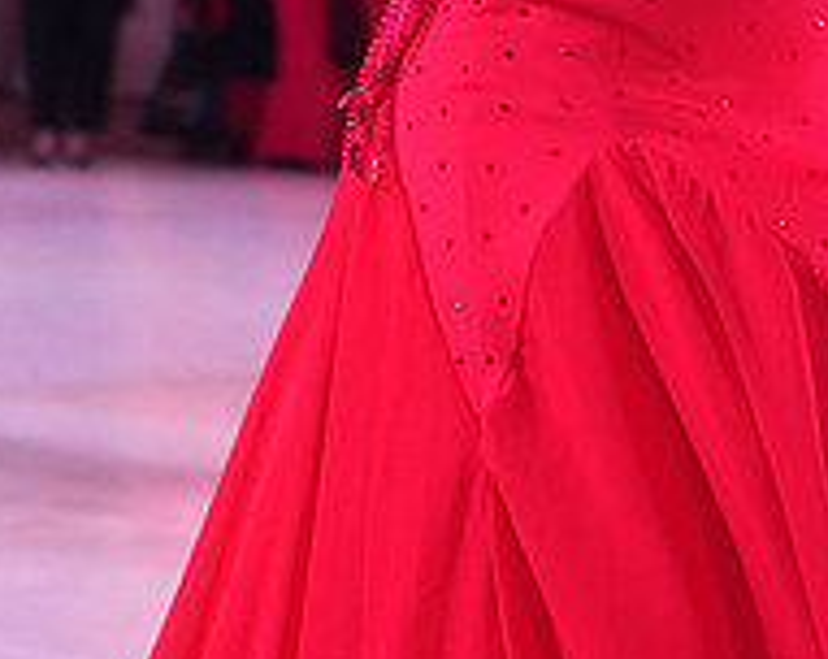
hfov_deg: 9.6
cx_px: 808
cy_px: -208
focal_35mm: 200
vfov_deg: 7.6
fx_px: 4891
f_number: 5.6
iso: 3200
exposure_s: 1/200
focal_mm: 70
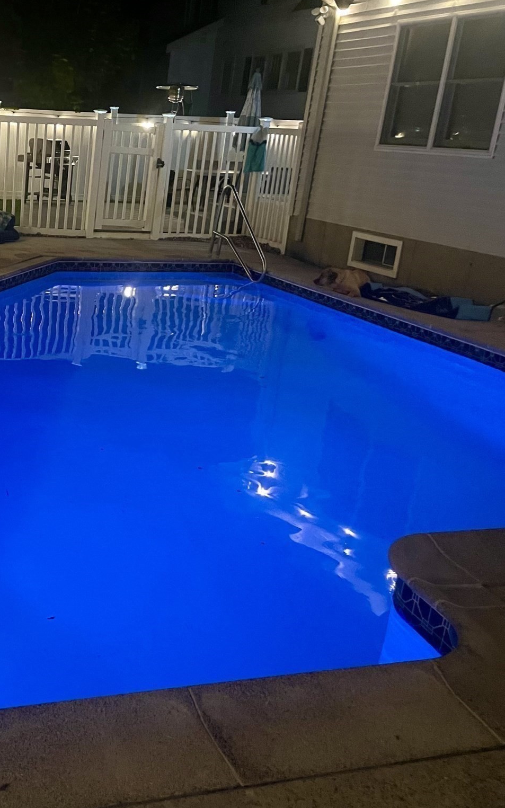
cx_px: -12
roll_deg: -2.3
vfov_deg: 52.8
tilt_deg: -17.6
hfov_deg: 31.5
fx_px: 815
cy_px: 403
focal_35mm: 37
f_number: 1.6
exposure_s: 1/30
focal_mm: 4.2
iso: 1000
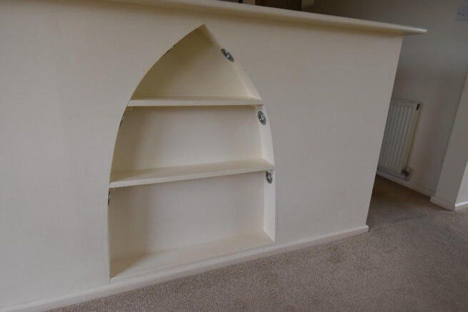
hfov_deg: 81.2
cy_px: 156
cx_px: 234
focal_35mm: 21
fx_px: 273
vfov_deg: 59.5
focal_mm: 14
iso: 400
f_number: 7.1
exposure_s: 1/200
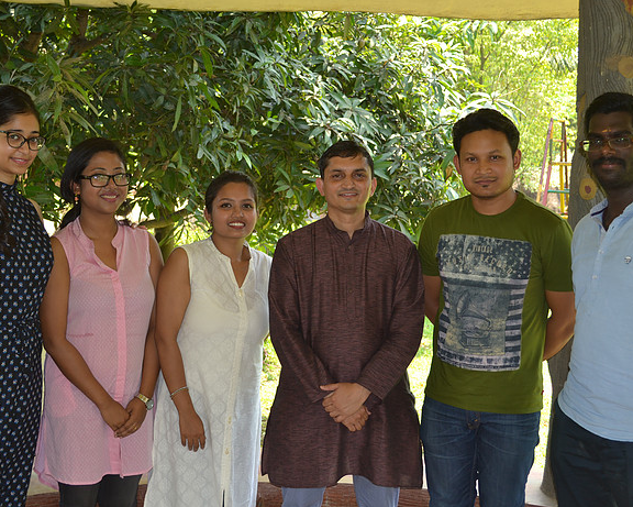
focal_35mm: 51
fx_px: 956
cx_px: 316
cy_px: 254
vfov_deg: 29.7
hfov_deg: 36.6
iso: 220
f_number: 4.5
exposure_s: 1/125
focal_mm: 30
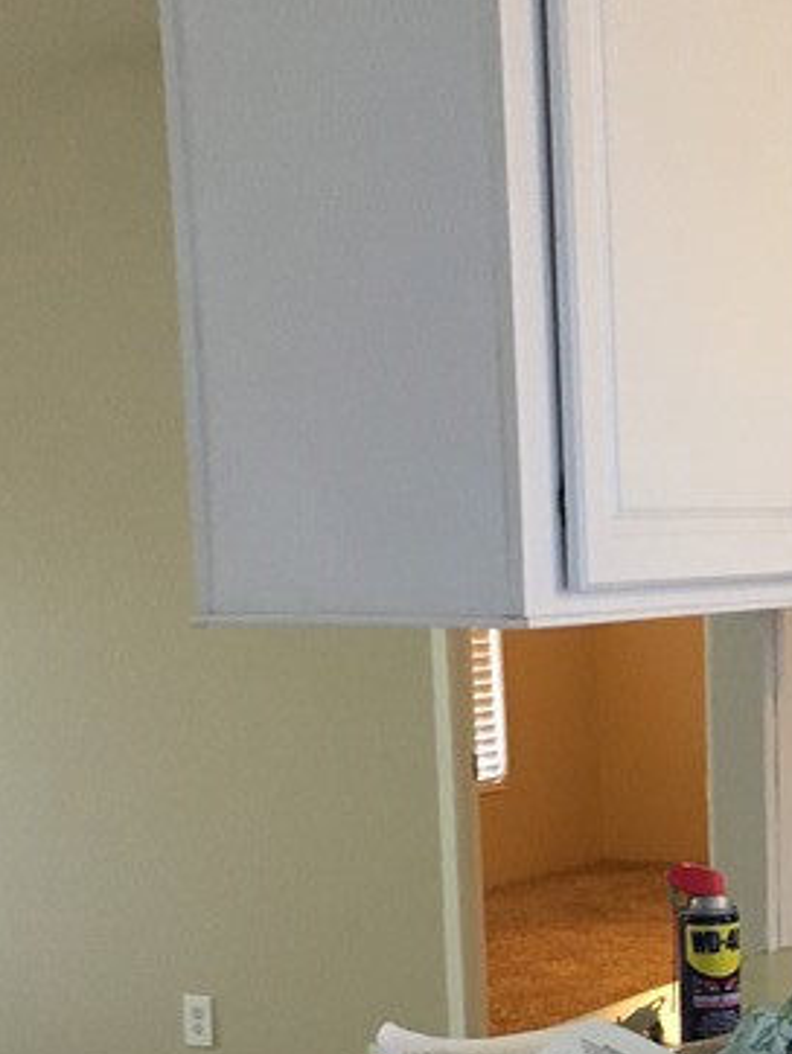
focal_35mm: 82
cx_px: 923
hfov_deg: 17.3
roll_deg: +0.9
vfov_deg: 23.3
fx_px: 2499
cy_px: 908
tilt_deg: -8.3
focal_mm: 4.15
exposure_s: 1/30
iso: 200
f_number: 2.2
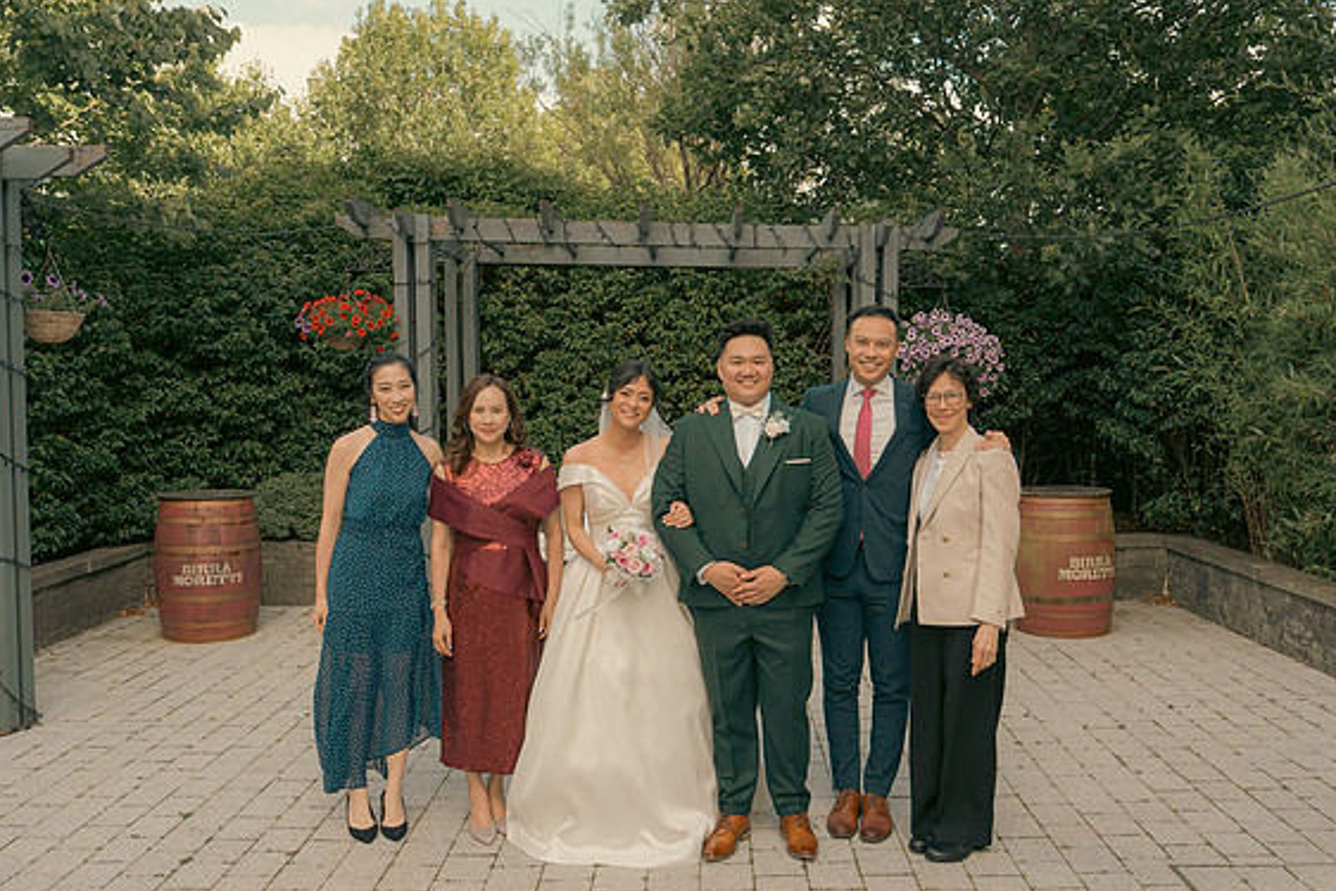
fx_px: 1188
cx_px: 682
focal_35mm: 32
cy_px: 457
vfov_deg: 41.1
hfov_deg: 58.7
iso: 160
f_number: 5.6
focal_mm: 31
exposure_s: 1/160
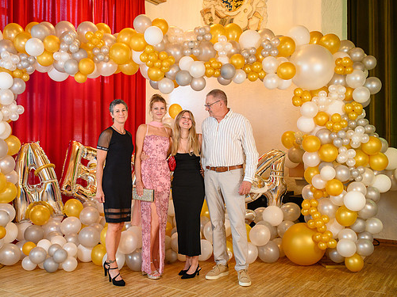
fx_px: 447
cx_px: 172
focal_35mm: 39
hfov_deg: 47.7
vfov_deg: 36.8
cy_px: 150
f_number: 3.5
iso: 1250
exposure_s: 1/100
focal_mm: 35
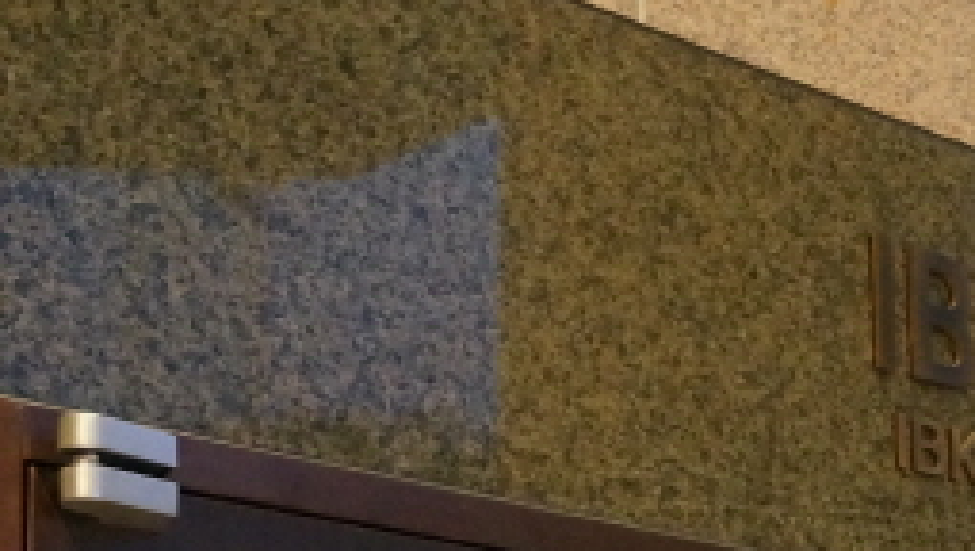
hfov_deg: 17.6
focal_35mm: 115
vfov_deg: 10.4
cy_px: 670
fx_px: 2976
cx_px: 1197
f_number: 5.6
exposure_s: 1/20
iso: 3200
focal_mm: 22
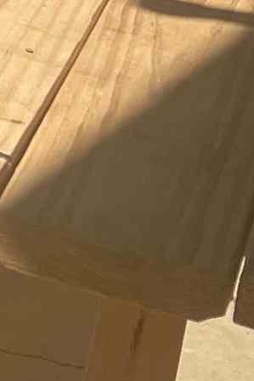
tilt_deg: -13.9
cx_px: -931
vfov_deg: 10.4
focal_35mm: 185
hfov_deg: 5.8
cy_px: -326
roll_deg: +2.1
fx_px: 1959
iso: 50
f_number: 1.5
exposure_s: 1/5882
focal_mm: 5.7
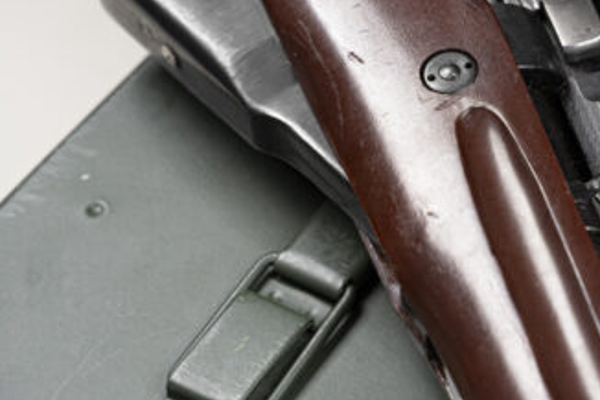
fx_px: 2748
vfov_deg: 8.2
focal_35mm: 165
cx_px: 677
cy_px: -50
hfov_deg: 12.2
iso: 50
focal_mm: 70
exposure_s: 1/250
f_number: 5.6
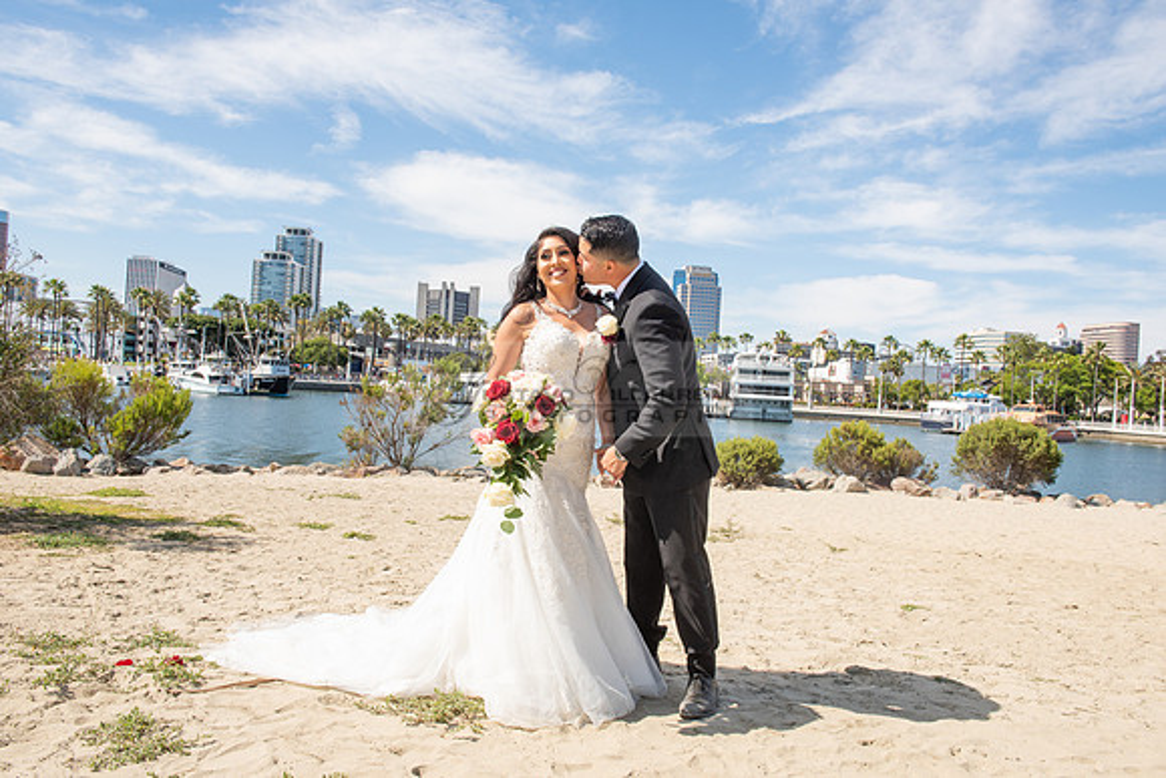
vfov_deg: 46.4
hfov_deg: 65.5
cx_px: 583
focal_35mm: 28
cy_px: 389
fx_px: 907
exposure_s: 1/200
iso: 200
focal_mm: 28
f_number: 11
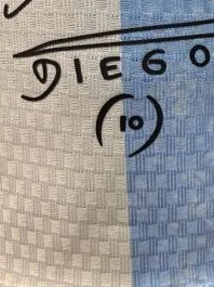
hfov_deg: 30.9
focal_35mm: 46
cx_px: 161
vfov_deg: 41.2
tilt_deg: -11.0
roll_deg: +0.1
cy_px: 166
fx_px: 380
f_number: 2.2
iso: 200
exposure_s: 1/50
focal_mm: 2.22
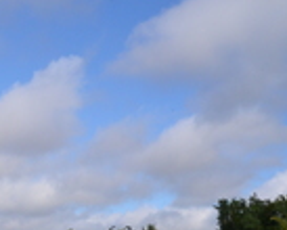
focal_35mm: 72
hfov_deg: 23.6
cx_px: -75
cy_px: 235
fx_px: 612
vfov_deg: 20.6
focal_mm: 16
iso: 320
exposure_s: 1/250
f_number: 14
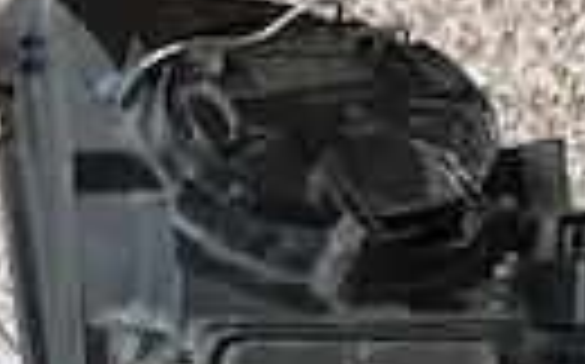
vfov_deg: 14.0
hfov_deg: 24.1
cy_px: 607
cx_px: 436
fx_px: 1354
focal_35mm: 85
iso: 1000
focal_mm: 5.4
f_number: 1.8
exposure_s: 1/25
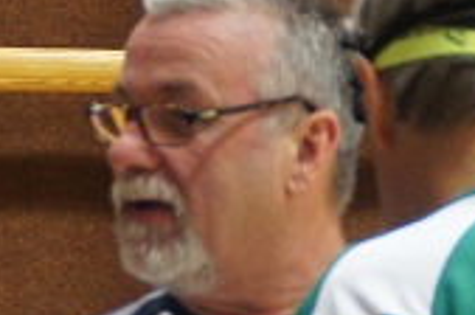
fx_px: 6558
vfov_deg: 2.7
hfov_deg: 4.1
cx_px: -22
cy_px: 267
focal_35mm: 498
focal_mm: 70
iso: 1600
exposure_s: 1/25
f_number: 5
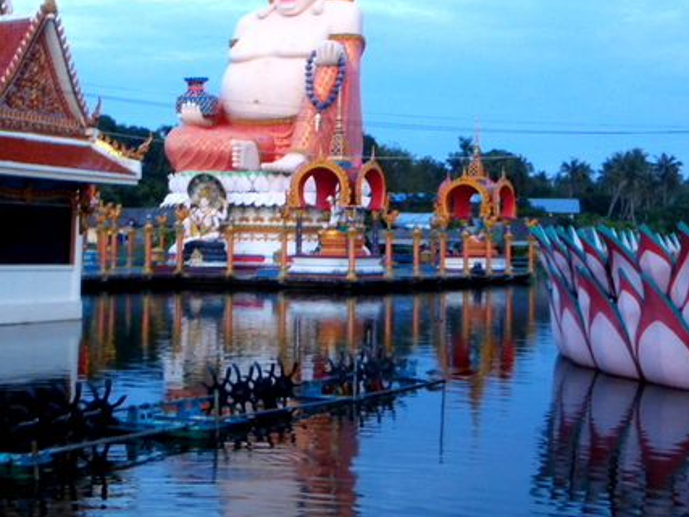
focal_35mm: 59
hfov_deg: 32.7
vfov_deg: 24.5
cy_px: 124
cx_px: 332
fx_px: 1174
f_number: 4.1
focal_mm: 6.53
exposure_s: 1/8
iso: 100
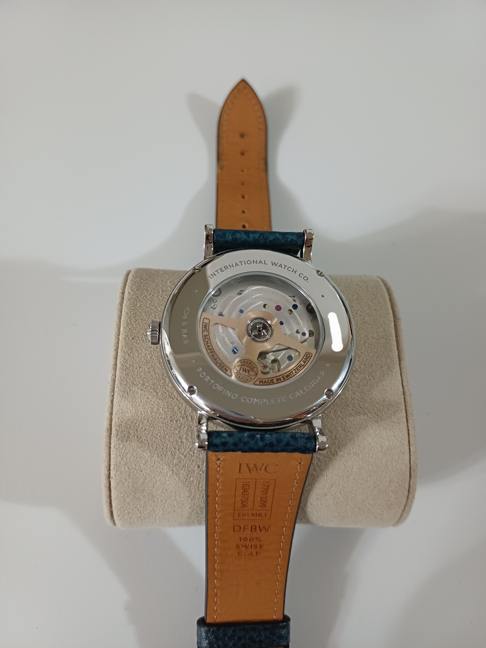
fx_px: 468
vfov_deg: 69.4
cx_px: 243
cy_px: 324
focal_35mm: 25
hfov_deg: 54.9
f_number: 1.8
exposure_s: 1/20
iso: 640
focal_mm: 4.65
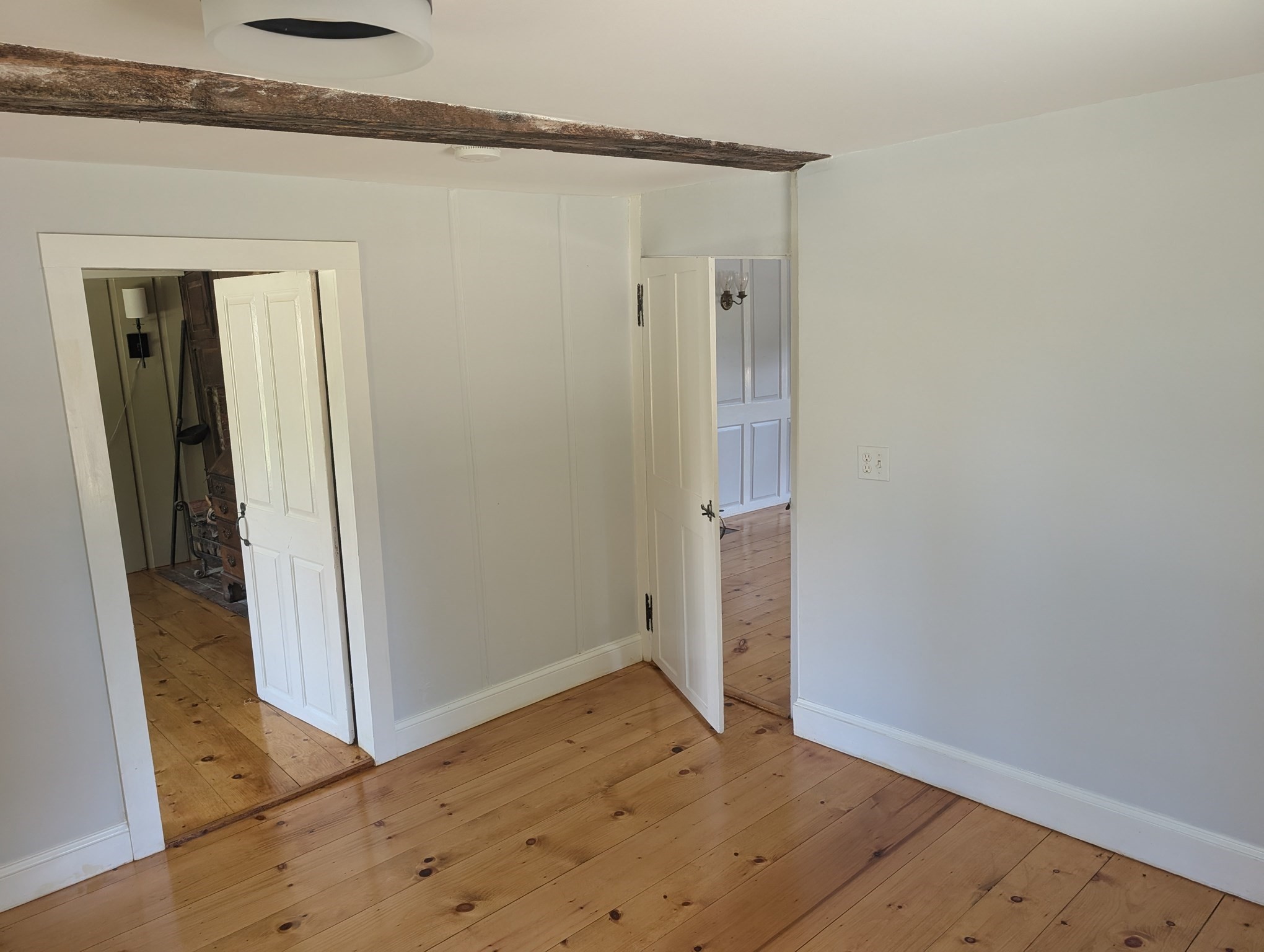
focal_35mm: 24
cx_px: 632
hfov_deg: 71.5
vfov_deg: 56.9
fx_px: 878
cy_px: 476
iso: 268
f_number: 1.68
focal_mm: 6.9
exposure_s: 1/122
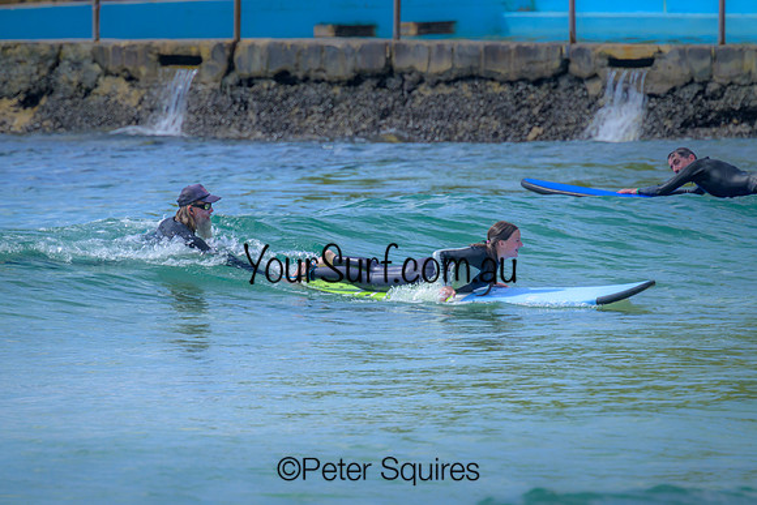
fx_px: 16825
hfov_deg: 2.6
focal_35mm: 800
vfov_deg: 1.7
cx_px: 378
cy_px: 252
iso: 640
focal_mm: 800
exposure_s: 1/1000
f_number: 11
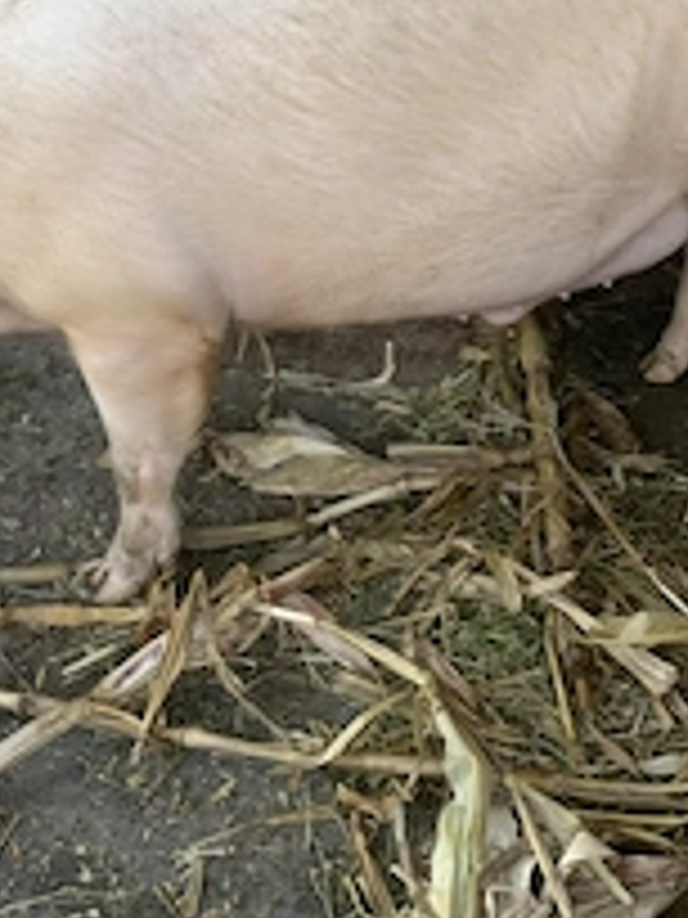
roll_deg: +0.9
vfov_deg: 37.0
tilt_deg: -25.4
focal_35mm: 51
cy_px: 284
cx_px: 279
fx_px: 1352
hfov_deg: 28.5
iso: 80
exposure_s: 1/121
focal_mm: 4.25
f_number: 1.8
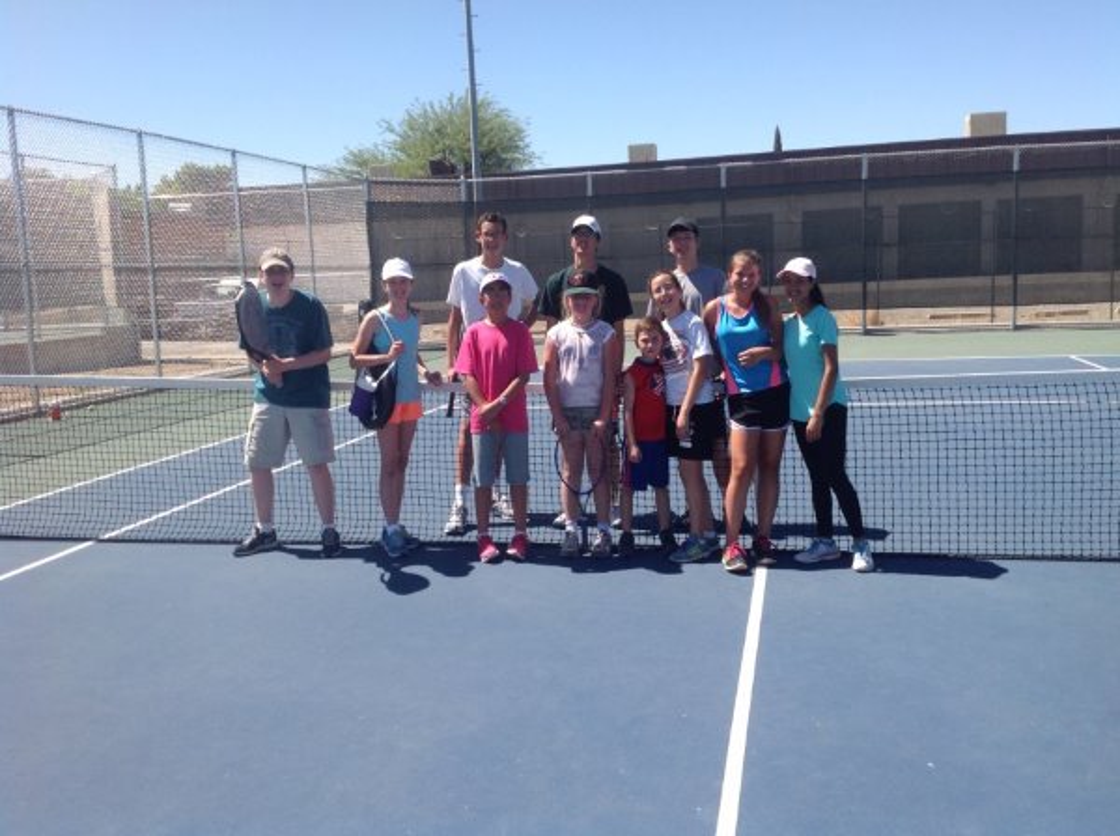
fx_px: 1131
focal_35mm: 35
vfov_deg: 40.6
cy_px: 418
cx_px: 560
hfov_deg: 52.7
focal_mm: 4.28
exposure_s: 1/1592
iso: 50
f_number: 2.4
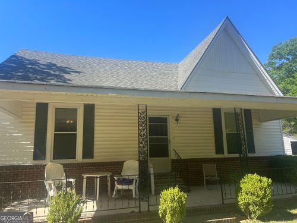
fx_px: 223
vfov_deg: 53.1
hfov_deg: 67.3
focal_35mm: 26
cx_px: 148
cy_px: 112
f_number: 1.5
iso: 50
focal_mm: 5.7
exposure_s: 1/1377
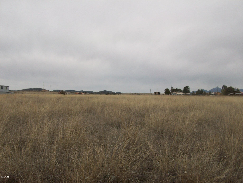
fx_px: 239
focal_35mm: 34
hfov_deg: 54.0
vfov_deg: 41.8
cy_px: 92
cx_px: 122
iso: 64
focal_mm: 5.7
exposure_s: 1/518
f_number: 5.5
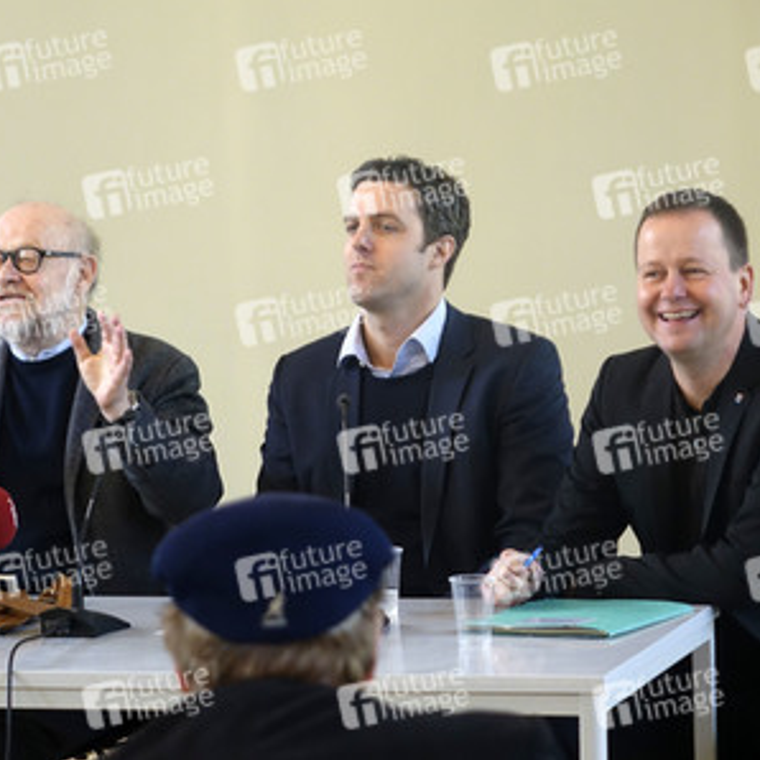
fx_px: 4794
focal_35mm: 193
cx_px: 335
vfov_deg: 9.1
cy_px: 380
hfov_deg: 9.1
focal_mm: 54.86
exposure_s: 1/125
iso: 800
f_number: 2.8
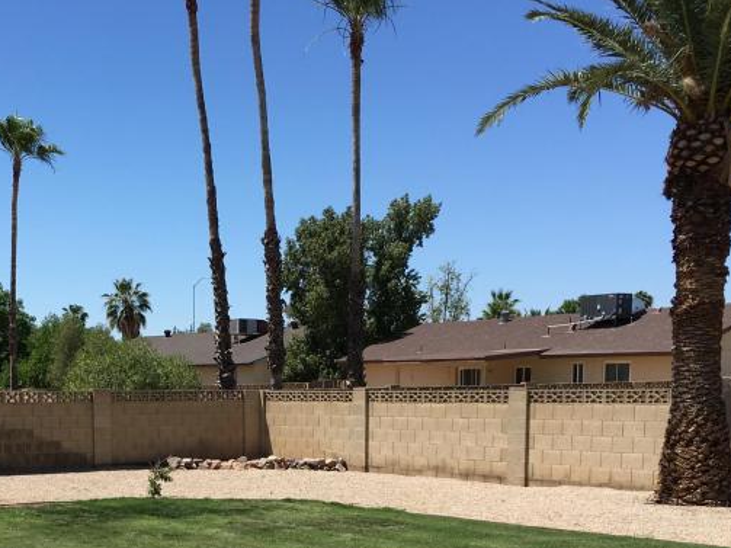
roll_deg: -0.1
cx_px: 218
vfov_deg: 23.8
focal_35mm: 59
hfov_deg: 32.3
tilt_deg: -6.6
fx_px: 1246
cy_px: 547
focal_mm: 4.15
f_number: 2.2
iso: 25
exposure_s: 1/1748
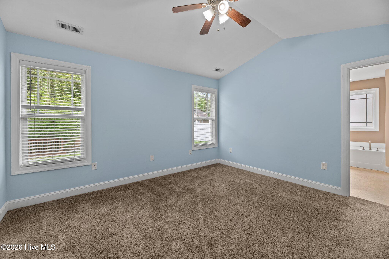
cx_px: 194
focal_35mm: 14
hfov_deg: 104.3
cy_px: 130
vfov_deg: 81.2
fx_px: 151
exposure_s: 1/8
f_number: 8
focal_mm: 14
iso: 400
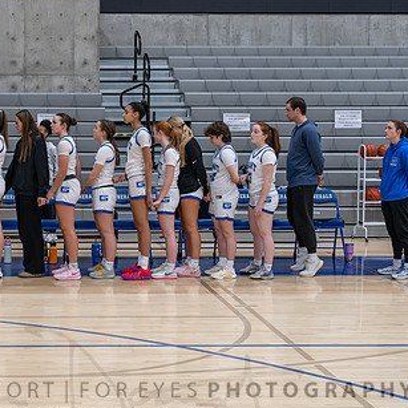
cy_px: 179
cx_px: 33
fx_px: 920
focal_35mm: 69
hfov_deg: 24.2
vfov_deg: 25.0
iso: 7200
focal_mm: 36
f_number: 4.5
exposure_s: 1/500
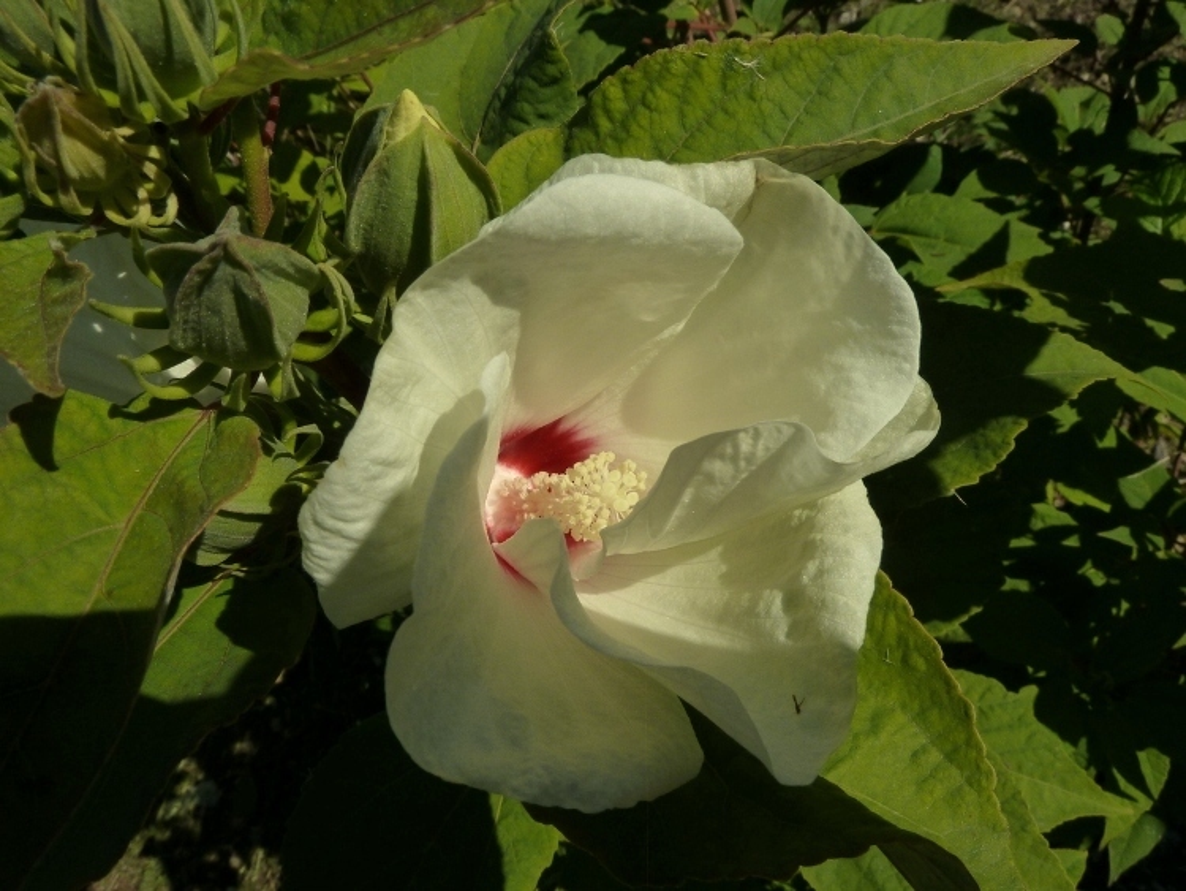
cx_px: 593
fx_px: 857
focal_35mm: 25
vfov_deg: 54.9
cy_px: 446
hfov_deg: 69.4
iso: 125
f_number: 5.6
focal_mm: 4.1
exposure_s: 1/1000
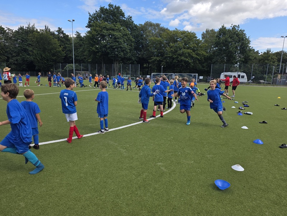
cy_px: 108
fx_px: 191
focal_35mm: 23
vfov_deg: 58.9
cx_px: 144
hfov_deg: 73.9
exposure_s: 1/3309
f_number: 1.7
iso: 80
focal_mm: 6.25
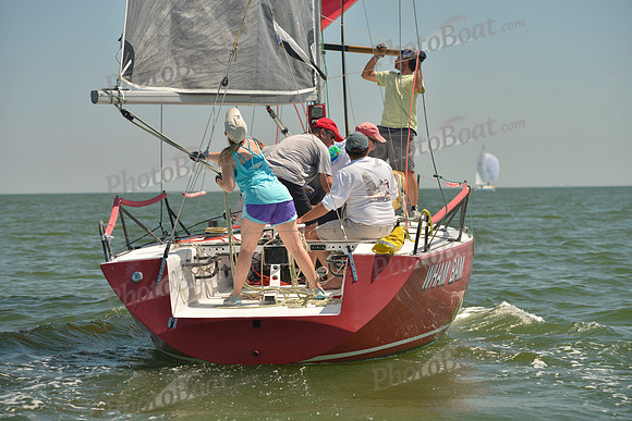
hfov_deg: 19.5
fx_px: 1844
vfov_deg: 13.0
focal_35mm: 105
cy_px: 210
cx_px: 316
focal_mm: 105
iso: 200
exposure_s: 1/800
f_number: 5.6
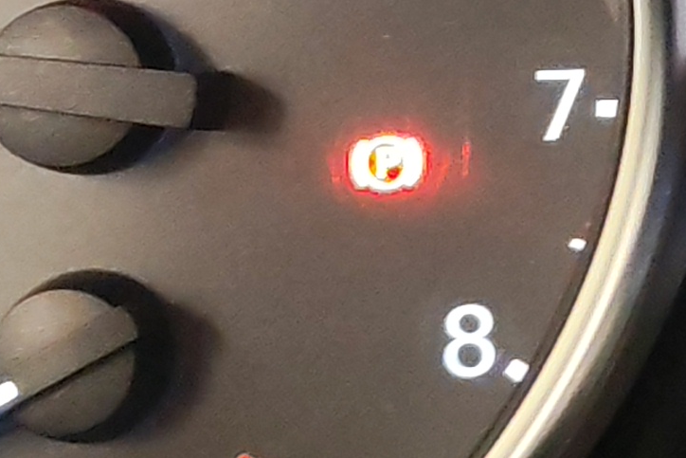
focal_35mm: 200
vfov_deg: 6.8
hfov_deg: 9.9
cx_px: 1146
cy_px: -76
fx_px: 3812
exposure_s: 1/33
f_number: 1.9
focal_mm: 6.12
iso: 2000
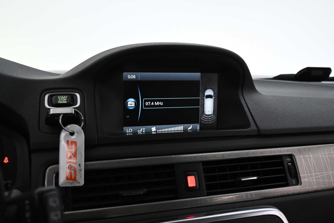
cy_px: 112
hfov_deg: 57.2
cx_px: 167
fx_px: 306
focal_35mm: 33
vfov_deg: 40.0
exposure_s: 1/40
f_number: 4
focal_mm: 22
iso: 2500
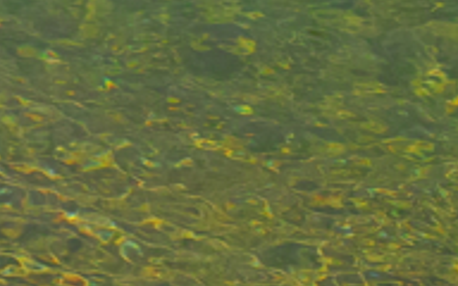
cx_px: -491
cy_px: 266
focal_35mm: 305
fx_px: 3807
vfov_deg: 4.3
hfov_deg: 6.6
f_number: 5
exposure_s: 1/800
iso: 200
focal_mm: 30
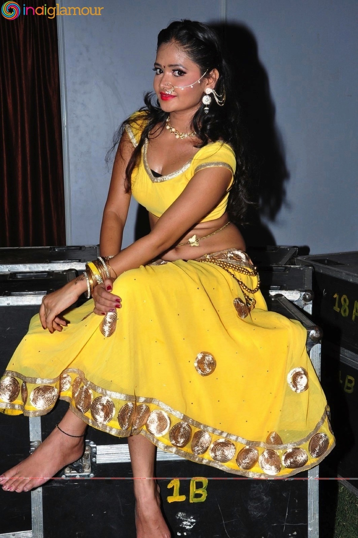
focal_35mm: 48
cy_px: 269
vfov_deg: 41.2
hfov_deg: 28.0
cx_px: 179
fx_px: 718
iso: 500
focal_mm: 32
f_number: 14
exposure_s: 1/125
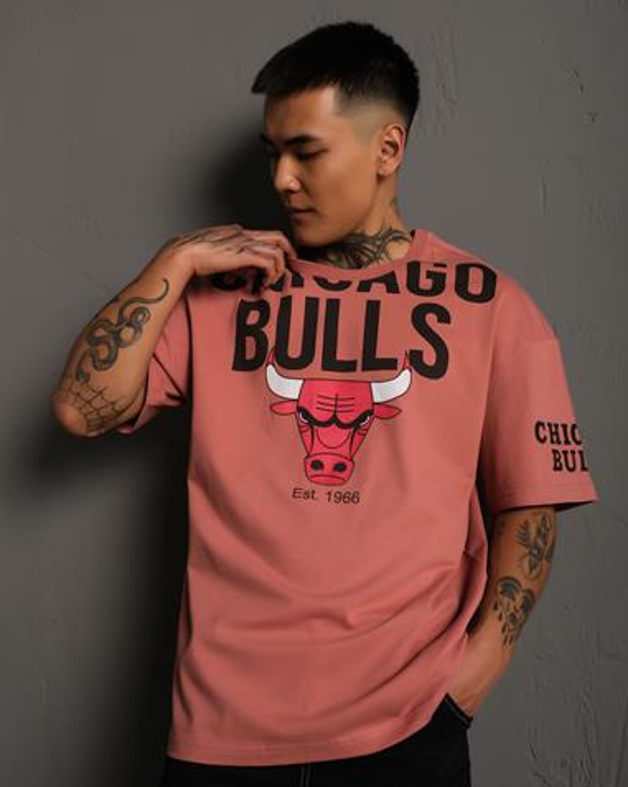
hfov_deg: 39.1
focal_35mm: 38
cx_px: 320
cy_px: 382
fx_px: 884
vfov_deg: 48.0
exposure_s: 1/160
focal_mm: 22.3
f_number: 5
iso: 160
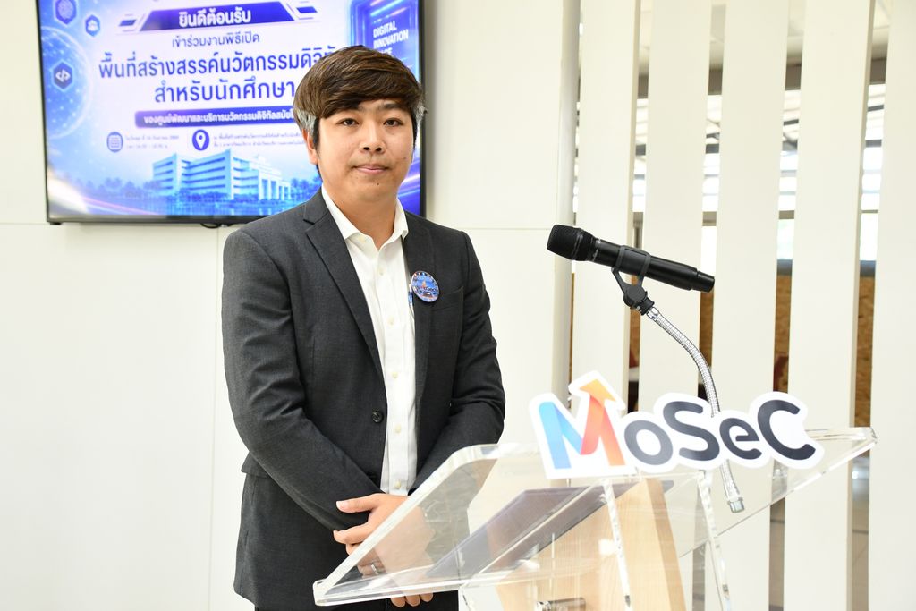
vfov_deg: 28.1
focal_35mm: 48
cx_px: 458
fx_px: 1221
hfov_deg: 41.1
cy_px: 306
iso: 1250
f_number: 4
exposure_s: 1/125
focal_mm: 32
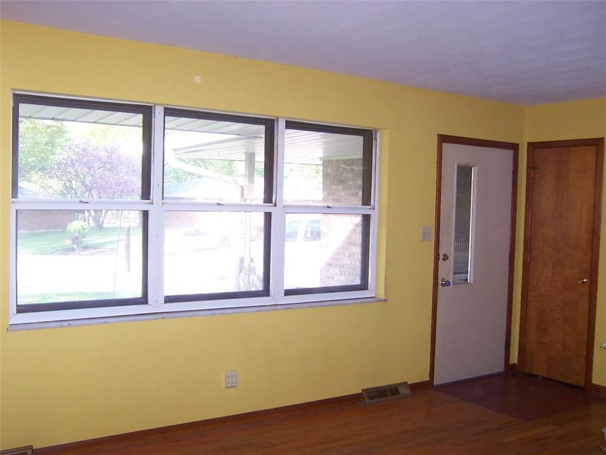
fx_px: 630
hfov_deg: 51.4
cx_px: 303
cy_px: 228
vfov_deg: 39.7
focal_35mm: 36
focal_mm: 5.6
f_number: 2.8
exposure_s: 1/60
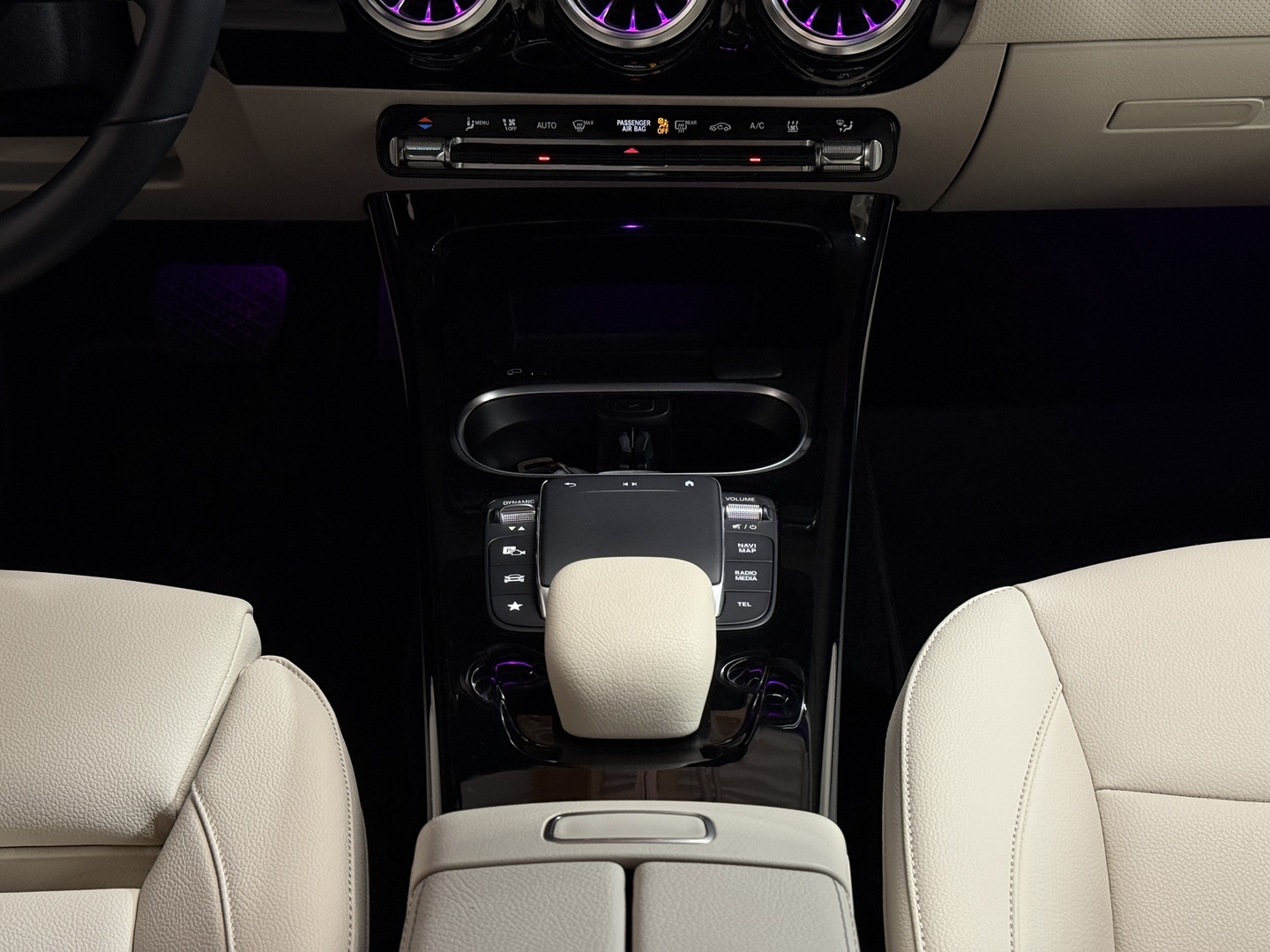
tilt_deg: -34.2
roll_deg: +1.4
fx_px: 1761
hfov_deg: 39.7
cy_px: 476
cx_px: 635
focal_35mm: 48
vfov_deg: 30.3
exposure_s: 1/57
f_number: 1.78
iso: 200
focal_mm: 6.76
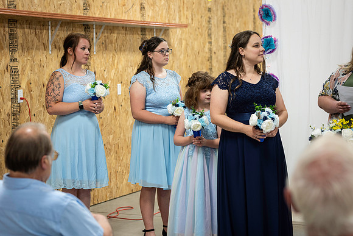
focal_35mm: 85
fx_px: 834
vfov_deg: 16.1
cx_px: 176
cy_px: 118
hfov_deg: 23.9
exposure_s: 1/125
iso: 640
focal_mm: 85
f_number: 3.5
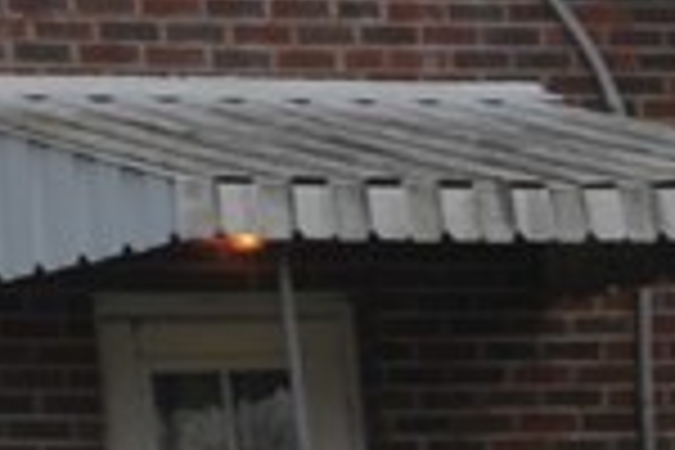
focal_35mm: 261
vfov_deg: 5.3
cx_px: -1022
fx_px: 4893
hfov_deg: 7.3
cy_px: 302
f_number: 8
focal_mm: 24
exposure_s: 1/250
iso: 200
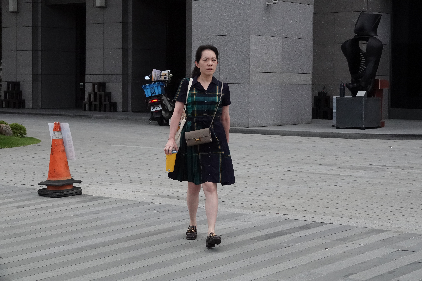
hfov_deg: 25.1
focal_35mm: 81
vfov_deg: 16.9
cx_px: 211
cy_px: 140
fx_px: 949
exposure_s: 1/3200
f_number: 5.6
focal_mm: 29.69
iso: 1600
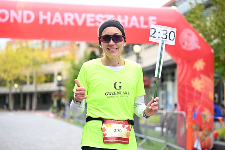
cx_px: 112
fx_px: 438
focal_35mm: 70
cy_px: 75
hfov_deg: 28.8
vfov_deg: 19.5
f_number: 2.8
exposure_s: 1/1600
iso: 640
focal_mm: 70
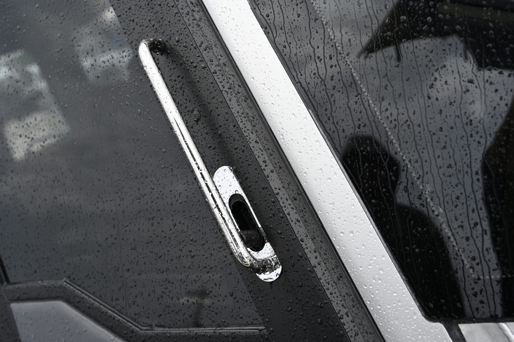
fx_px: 571
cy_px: 171
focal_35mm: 40
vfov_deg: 33.4
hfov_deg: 48.5
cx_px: 257
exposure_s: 1/250
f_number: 4.5
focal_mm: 40
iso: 200
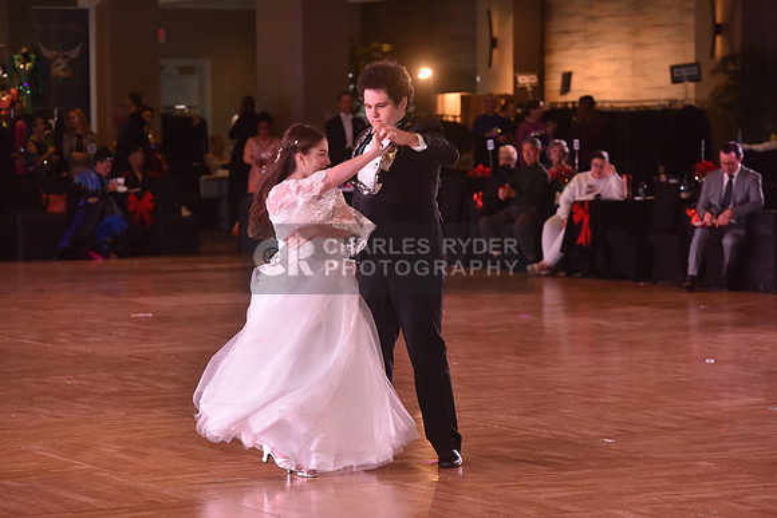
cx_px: 388
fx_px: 3022
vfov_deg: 9.8
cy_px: 259
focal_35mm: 140
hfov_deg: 14.7
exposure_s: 1/200
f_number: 5
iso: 1600
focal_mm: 140
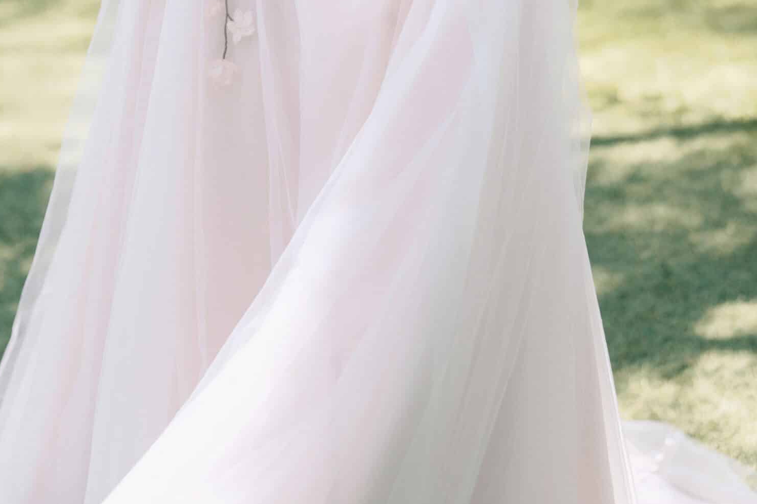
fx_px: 3133
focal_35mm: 149
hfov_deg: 13.8
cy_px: -147
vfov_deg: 9.1
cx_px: 351
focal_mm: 86
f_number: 2.8
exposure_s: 1/250
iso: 110
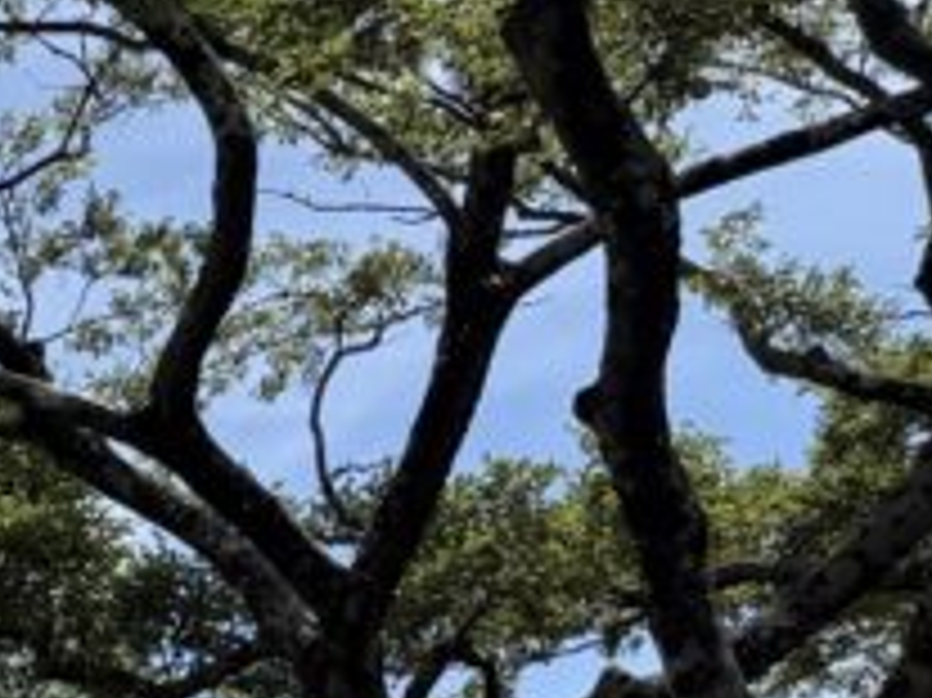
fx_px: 3202
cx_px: -1112
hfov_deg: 13.4
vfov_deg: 11.8
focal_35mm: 119
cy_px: 1117
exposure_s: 1/7353
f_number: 1.78
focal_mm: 6.76
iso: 80
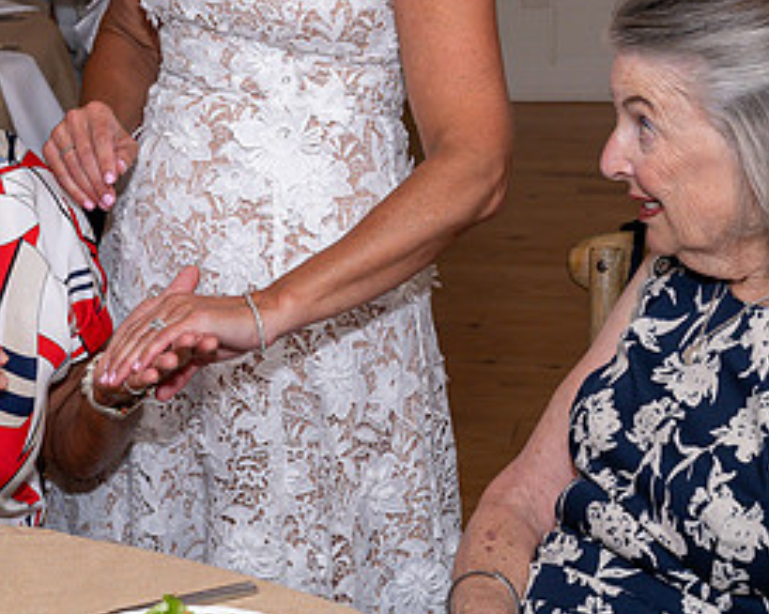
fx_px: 2297
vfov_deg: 15.0
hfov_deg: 18.8
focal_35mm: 101
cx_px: 148
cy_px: 13
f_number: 7.1
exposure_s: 1/250
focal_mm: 40
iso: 500
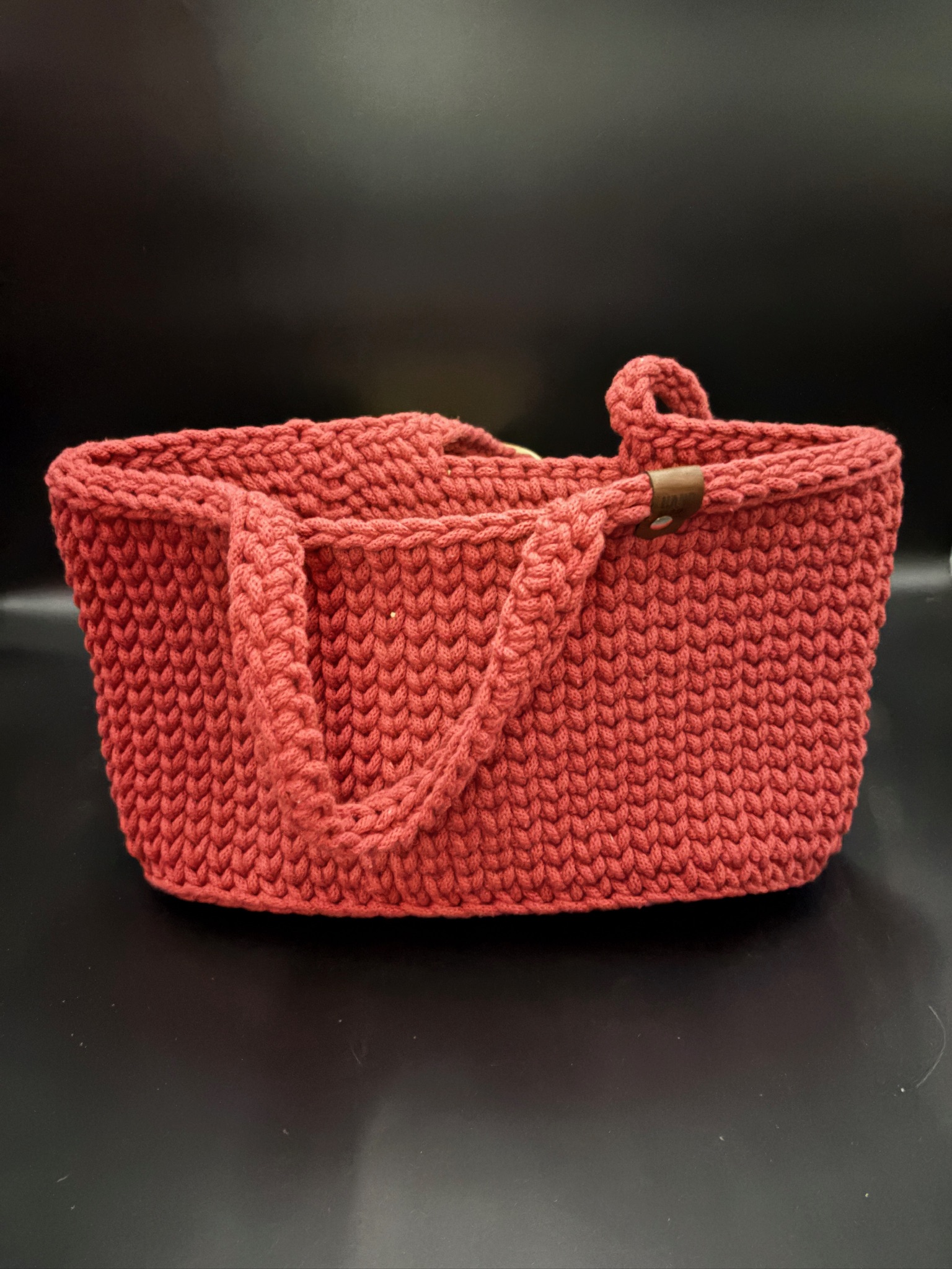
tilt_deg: -27.0
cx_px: 476
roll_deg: +0.8
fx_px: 953
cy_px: 634
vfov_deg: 67.3
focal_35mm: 26
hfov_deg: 53.1
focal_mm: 5.96
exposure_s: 1
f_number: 1.6
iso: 2500
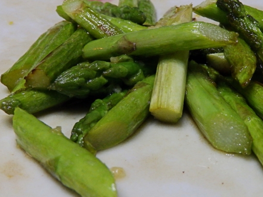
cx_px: 184
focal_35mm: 47
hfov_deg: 39.7
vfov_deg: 30.9
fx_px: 357
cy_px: 88
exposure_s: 1/30
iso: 500
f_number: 3.7
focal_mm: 5.7
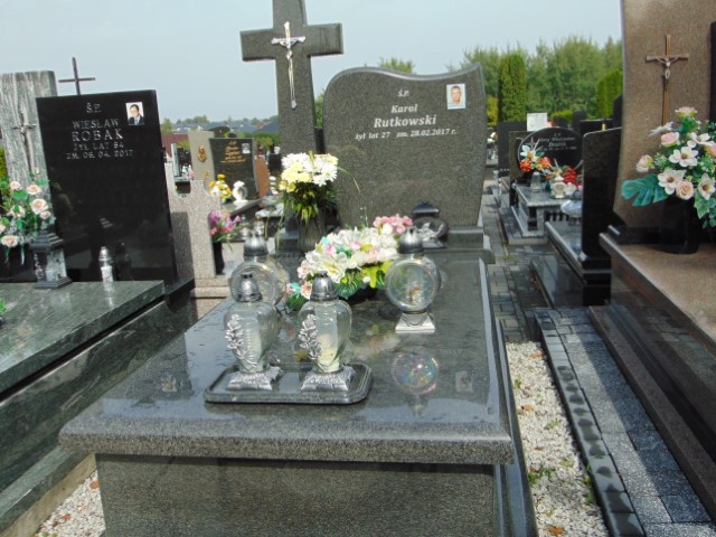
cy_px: 268
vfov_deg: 42.9
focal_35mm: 33
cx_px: 358
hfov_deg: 55.4
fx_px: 683
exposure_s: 1/800
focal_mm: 5.8
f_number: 3.2
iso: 80
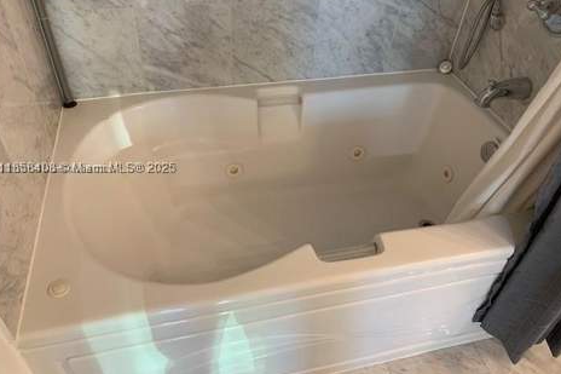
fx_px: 436
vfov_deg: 46.3
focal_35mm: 28
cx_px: 277
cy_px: 169
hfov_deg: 65.5
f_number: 1.8
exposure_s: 1/60
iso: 125
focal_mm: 4.25
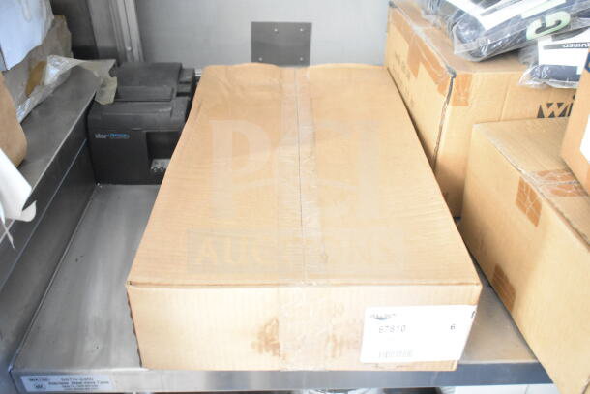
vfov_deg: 40.0
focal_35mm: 33
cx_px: 295
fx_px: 541
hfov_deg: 57.2
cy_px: 197
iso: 5600
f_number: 3.8
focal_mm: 22
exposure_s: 1/40
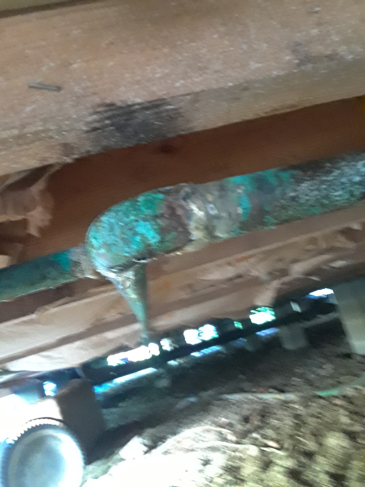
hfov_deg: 46.8
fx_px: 422
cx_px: 182
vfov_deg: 60.0
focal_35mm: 30
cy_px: 244
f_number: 1.9
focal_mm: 2.47
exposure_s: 1/15
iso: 500
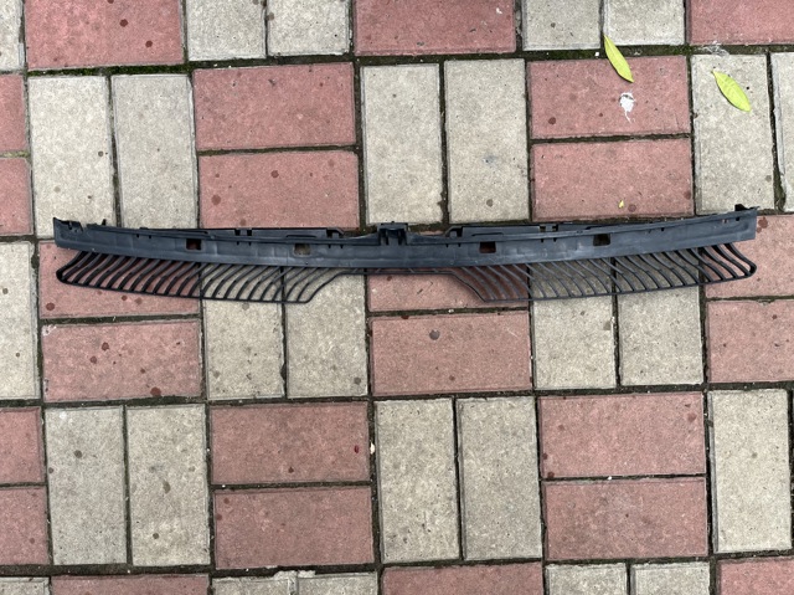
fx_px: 596
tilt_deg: -86.7
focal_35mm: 26
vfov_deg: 53.0
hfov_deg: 67.3
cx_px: 397
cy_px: 298
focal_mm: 5.1
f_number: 1.6
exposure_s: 1/122
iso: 40
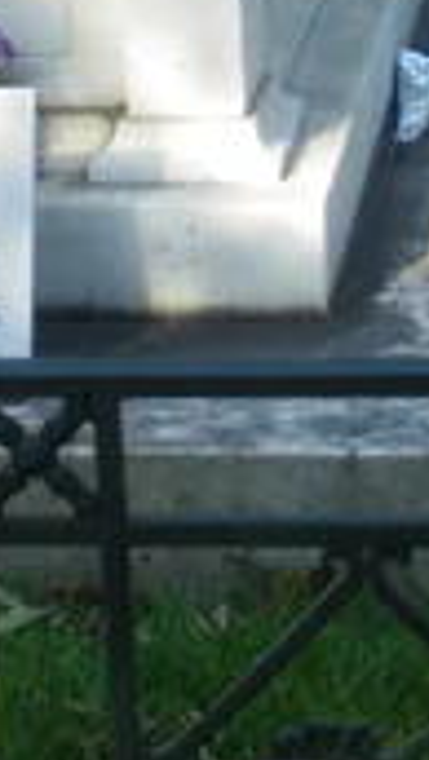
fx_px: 3673
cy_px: 22
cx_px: 115
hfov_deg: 6.7
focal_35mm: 182
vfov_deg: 11.7
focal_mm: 6.3
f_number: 3.5
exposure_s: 1/160
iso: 64
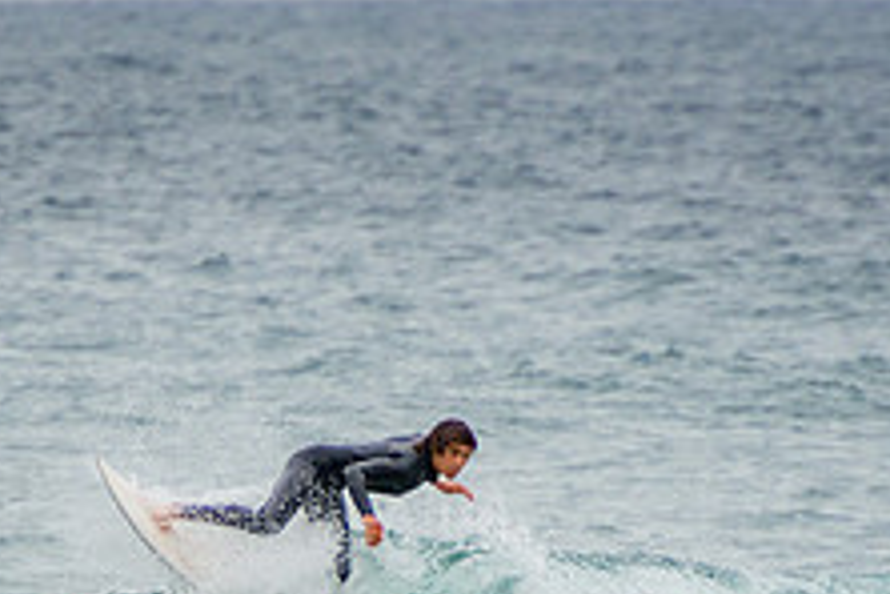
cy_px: 696
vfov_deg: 0.9
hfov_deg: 1.3
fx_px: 38292
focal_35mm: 1549
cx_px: 297
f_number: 5.6
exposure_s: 1/1600
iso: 320
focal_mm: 390
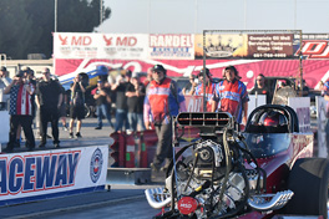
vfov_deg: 6.9
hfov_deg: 10.3
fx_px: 1818
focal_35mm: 199
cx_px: 179
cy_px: 158
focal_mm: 70
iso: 160
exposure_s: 1/1000
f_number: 4
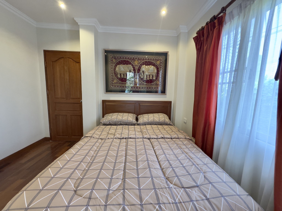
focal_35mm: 14
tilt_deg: -6.4
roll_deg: -1.7
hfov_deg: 102.1
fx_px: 114
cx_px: 141
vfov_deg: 85.7
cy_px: 106
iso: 320
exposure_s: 1/95
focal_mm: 2.22
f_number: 2.2
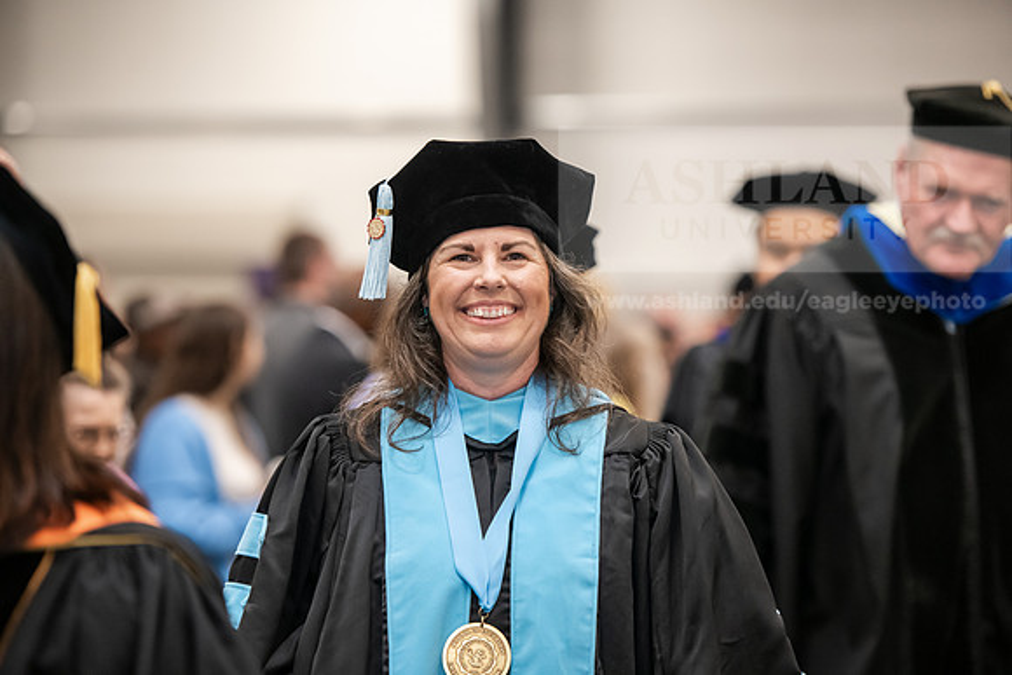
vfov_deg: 9.2
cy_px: 338
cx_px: 506
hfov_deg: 13.7
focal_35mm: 150
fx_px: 4217
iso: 2500
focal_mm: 150
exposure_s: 1/200
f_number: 3.2
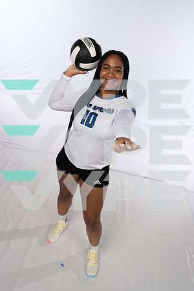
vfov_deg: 61.9
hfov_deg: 43.6
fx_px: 242
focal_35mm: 30
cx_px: 97
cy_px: 146
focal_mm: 30
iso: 200
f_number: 7.1
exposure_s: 1/250
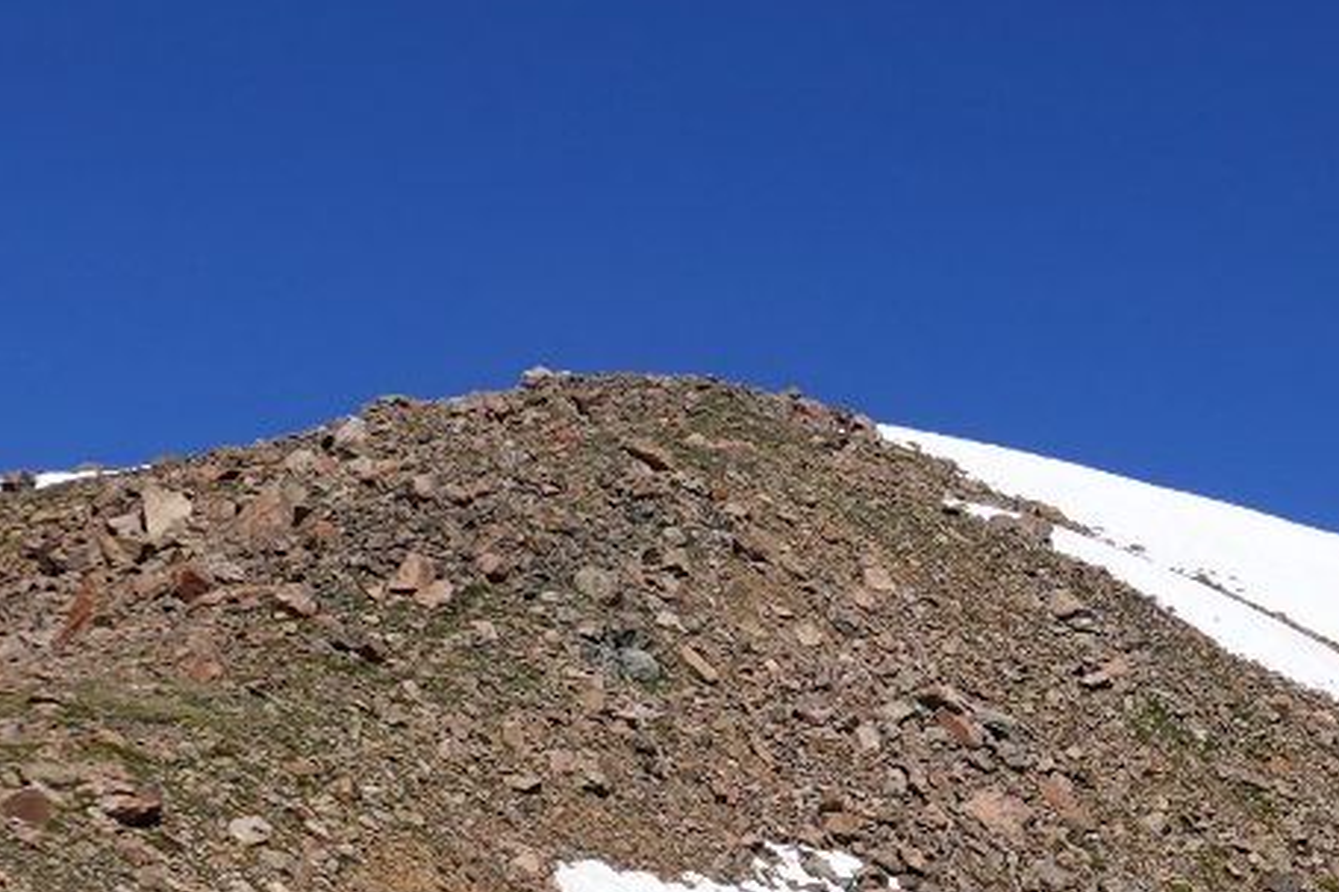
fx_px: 4015
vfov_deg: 12.2
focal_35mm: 108
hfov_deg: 17.7
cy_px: 1226
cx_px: 1763
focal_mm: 9
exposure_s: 1/800
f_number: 5.6
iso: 100
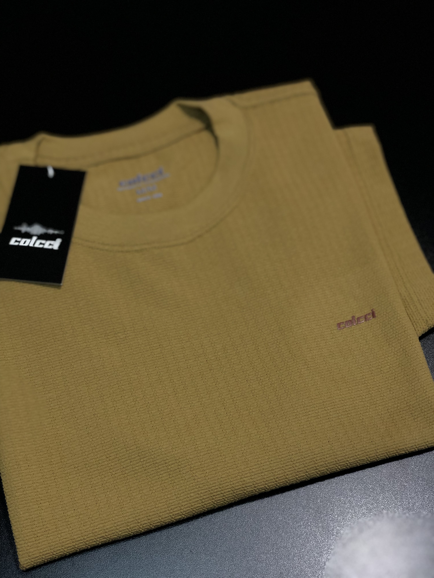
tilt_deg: -61.9
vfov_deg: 36.8
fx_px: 869
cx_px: 217
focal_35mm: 52
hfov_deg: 28.0
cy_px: 289
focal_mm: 6
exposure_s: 1/60
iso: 50
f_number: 2.4
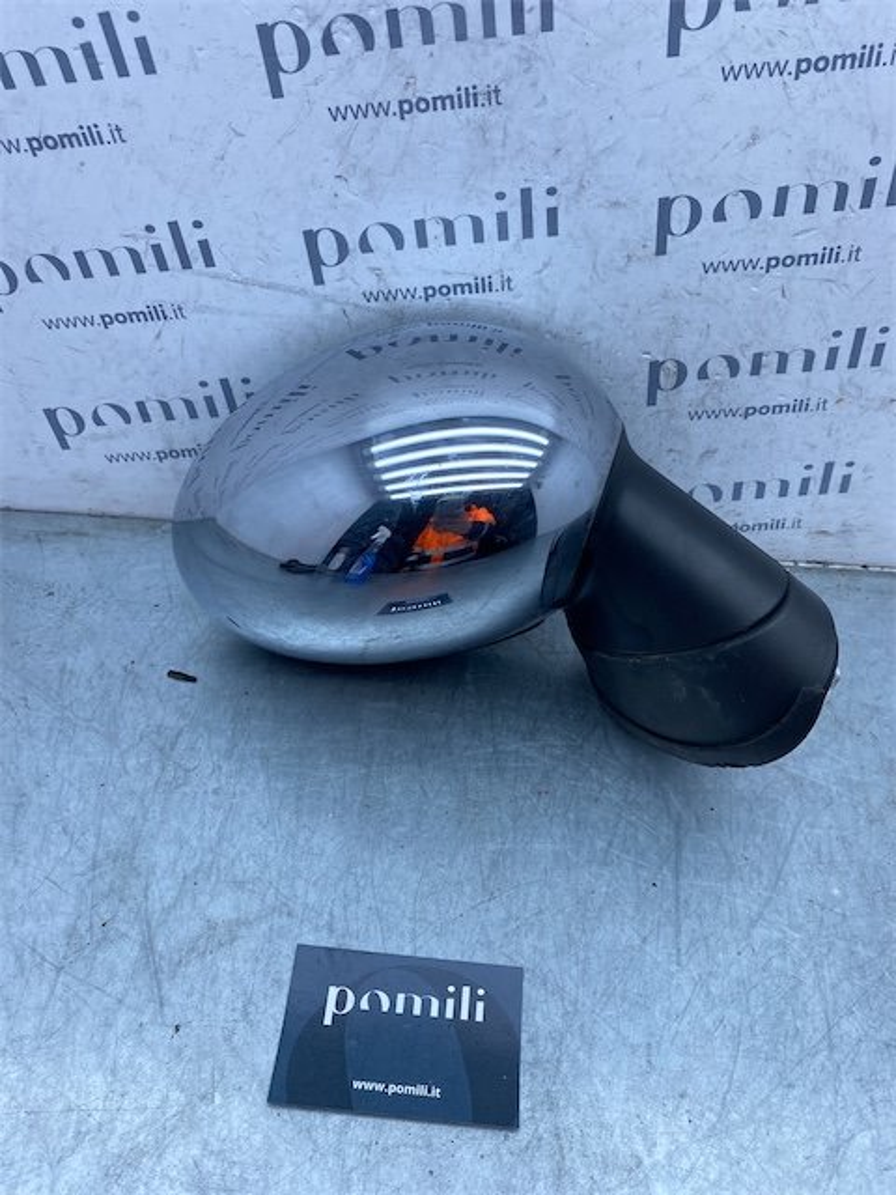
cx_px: 448
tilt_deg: -47.8
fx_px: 897
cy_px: 598
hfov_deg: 53.1
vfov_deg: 67.3
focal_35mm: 26
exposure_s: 1/998
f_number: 1.8
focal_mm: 4.25
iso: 32
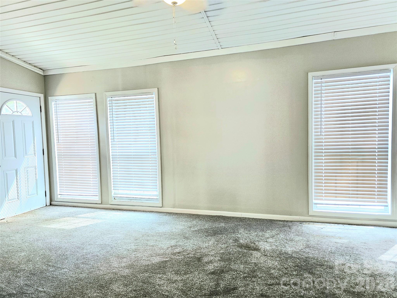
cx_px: 198
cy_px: 149
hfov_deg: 73.9
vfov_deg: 58.9
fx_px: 264
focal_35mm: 23
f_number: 1.7
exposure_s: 1/120
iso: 160
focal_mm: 6.3
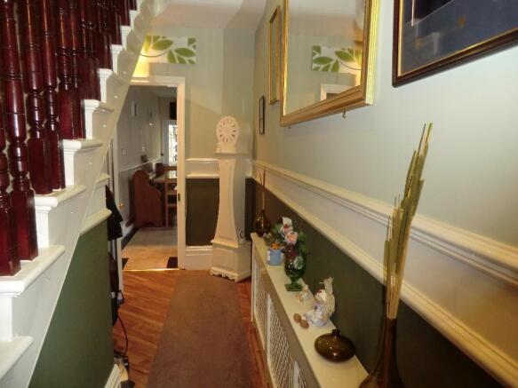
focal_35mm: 24
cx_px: 259
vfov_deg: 56.8
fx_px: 359
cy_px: 194
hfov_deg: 71.6
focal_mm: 4.3
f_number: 3.2
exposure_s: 1/25
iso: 400
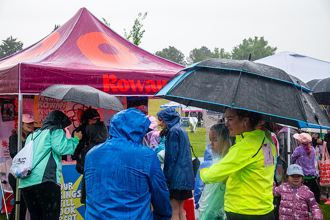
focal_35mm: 55
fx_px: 504
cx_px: 165
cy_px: 110
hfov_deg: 36.3
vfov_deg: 24.6
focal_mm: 55
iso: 2500
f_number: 6.3
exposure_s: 1/500
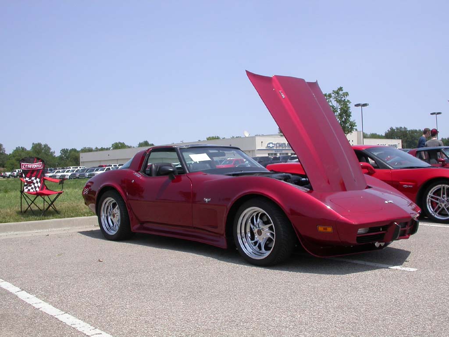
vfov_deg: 37.7
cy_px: 168
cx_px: 224
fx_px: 493
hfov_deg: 49.0
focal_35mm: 38
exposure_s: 1/332
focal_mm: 7.85
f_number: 7.5
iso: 100
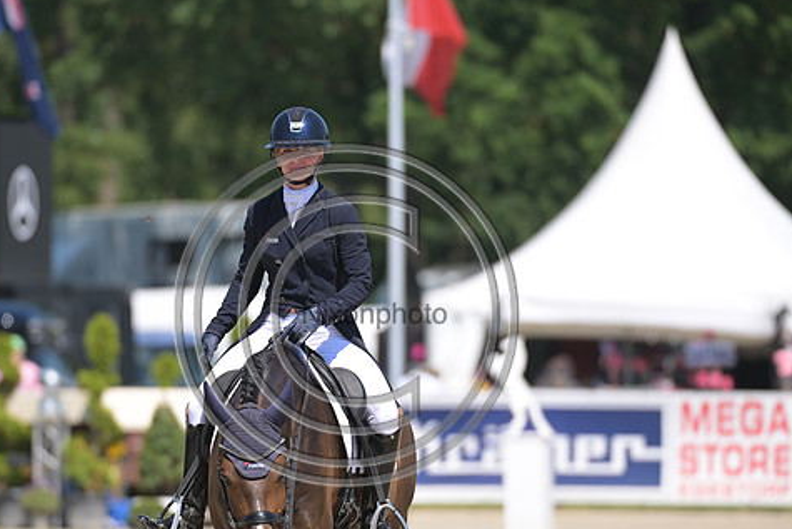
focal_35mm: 488
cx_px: 327
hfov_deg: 4.2
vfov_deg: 2.8
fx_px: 10739
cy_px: 291
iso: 320
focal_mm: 400
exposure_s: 1/1250
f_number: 5
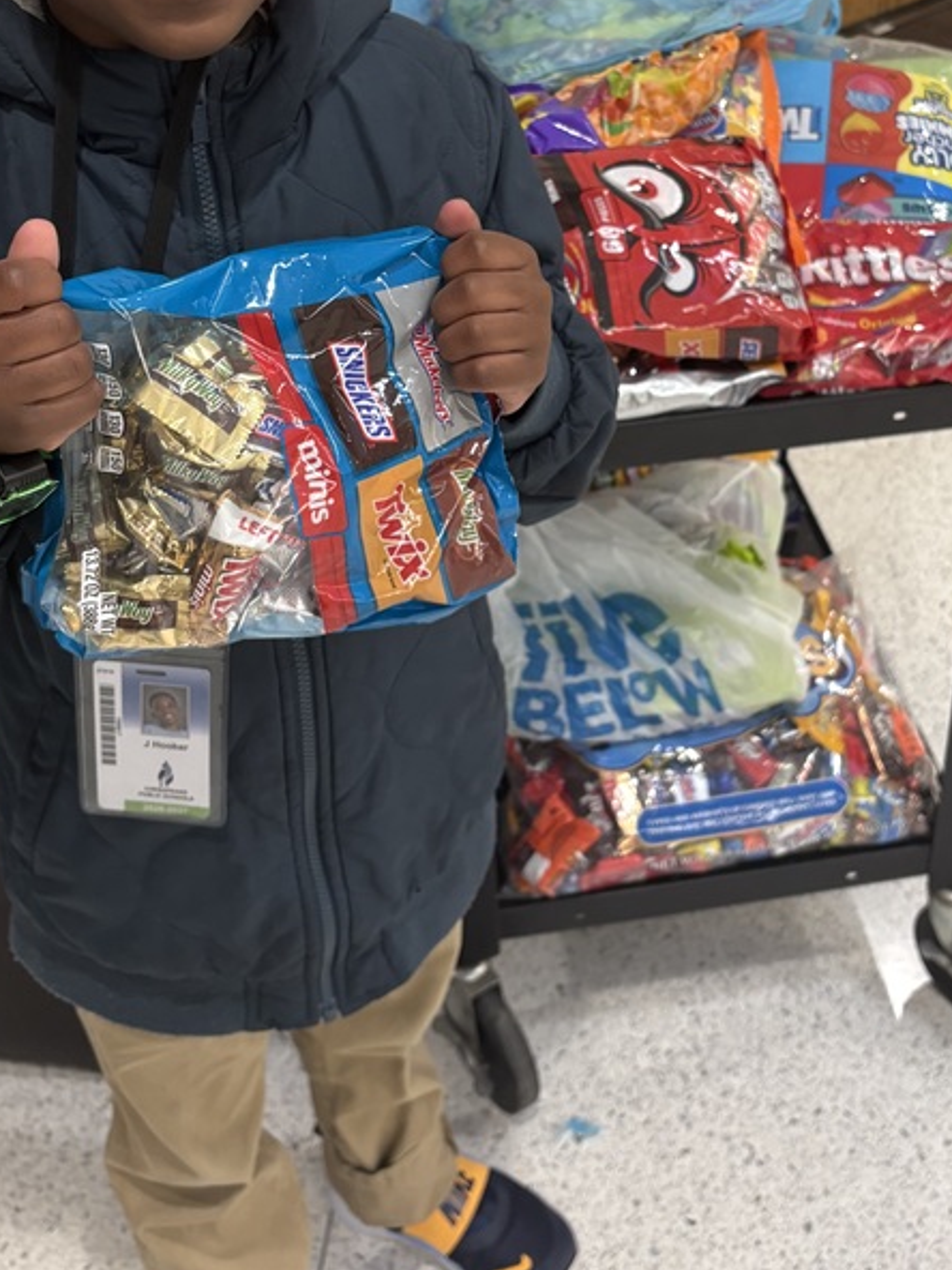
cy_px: 378
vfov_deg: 41.3
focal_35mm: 45
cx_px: 521
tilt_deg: -33.7
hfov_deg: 32.2
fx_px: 1650
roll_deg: +2.1
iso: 160
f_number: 1.6
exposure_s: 1/60
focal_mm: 5.96
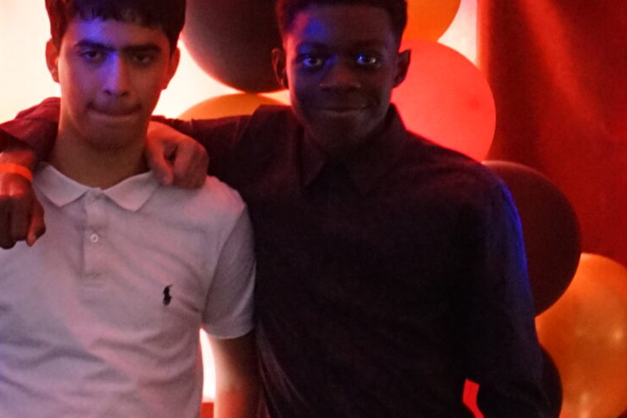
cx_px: -359
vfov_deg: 9.1
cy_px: 332
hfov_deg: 12.9
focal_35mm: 150
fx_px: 2612
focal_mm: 43
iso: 6400
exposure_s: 1/25
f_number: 4.5
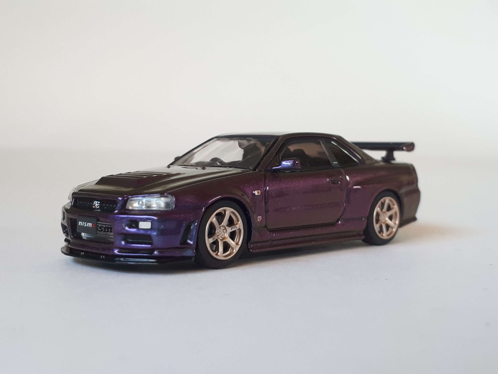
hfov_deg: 65.3
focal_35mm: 27
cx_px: 249
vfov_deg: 51.4
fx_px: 388
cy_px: 187
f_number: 1.9
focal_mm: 3.6
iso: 50
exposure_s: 1/33
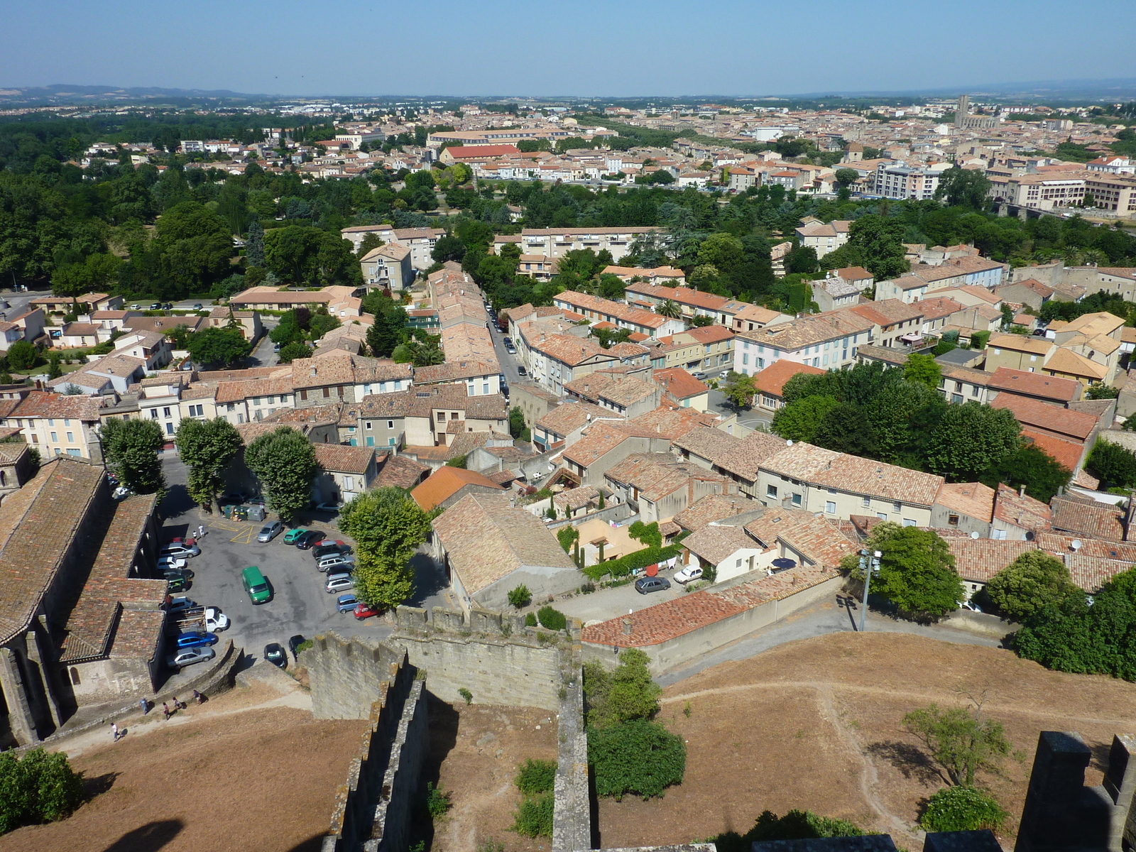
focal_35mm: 25
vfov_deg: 54.9
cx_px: 568
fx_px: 820
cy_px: 426
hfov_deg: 69.4
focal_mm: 4.1
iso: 80
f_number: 5.6
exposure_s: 1/400
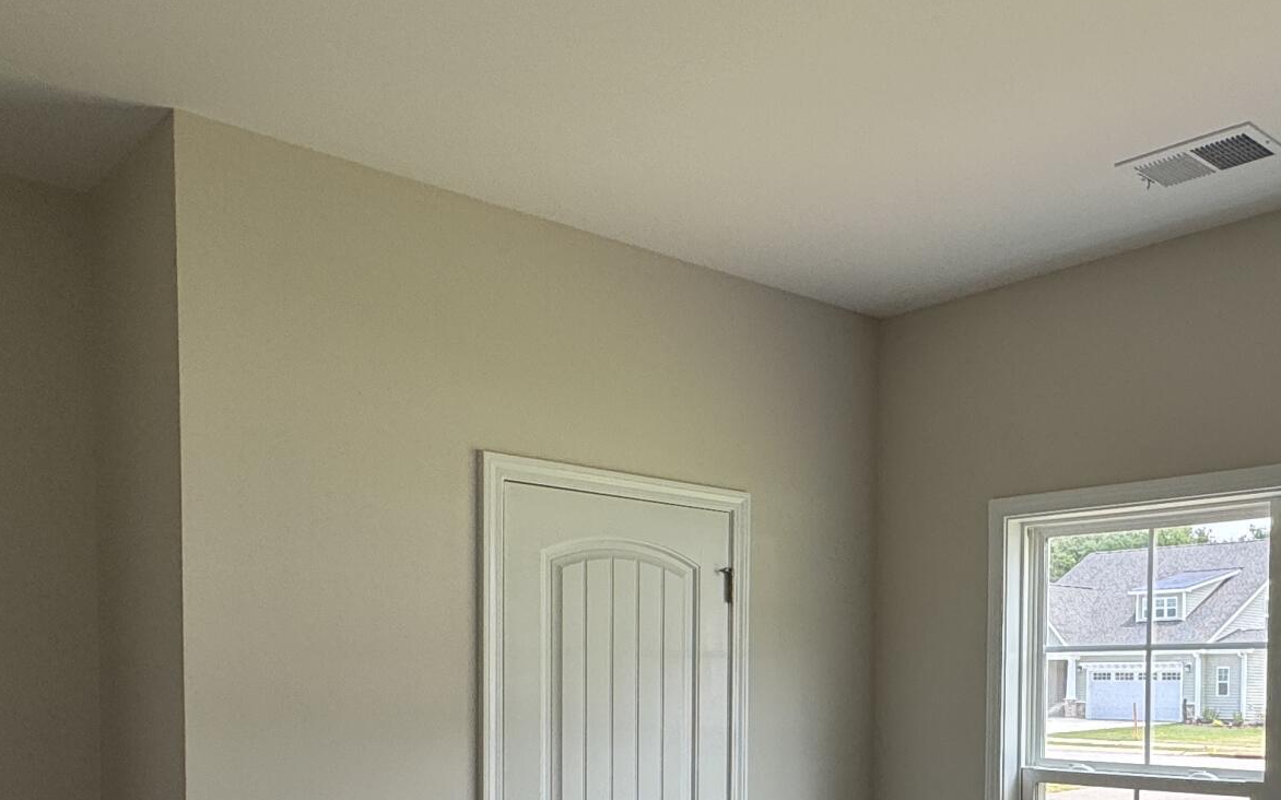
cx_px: 971
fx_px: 1326
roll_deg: -0.6
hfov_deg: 49.4
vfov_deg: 31.5
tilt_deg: -1.7
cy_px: 761
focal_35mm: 38
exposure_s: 1/235
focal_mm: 2.22
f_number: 2.2
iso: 40
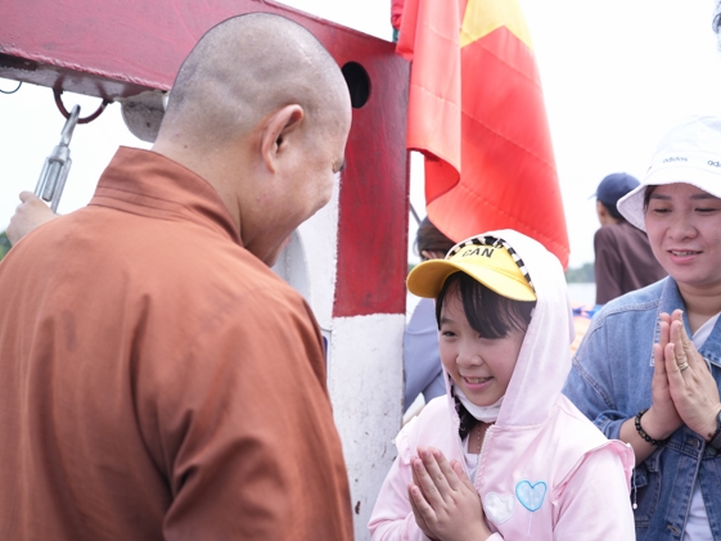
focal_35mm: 39
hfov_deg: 47.8
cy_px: 268
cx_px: 371
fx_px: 812
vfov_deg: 36.8
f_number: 4.5
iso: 125
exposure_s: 1/320
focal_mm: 35
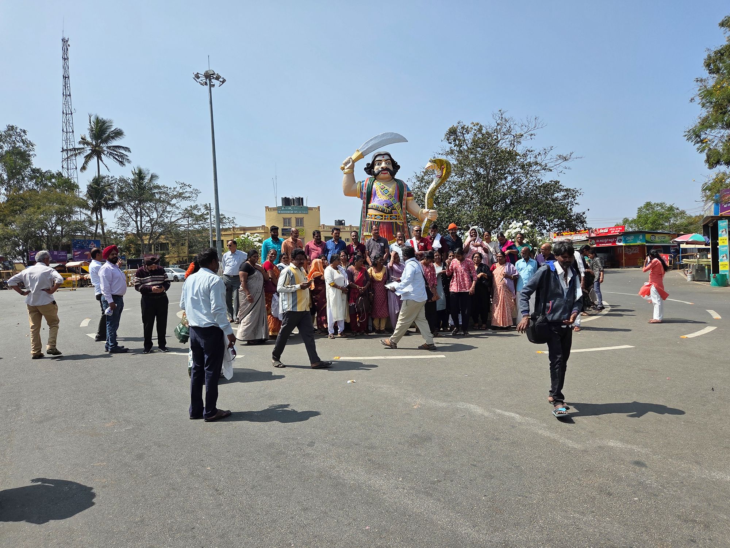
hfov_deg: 73.9
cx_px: 365
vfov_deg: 58.9
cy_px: 274
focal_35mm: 23
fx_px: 485
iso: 80
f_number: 1.8
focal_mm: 5.4
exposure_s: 1/6412
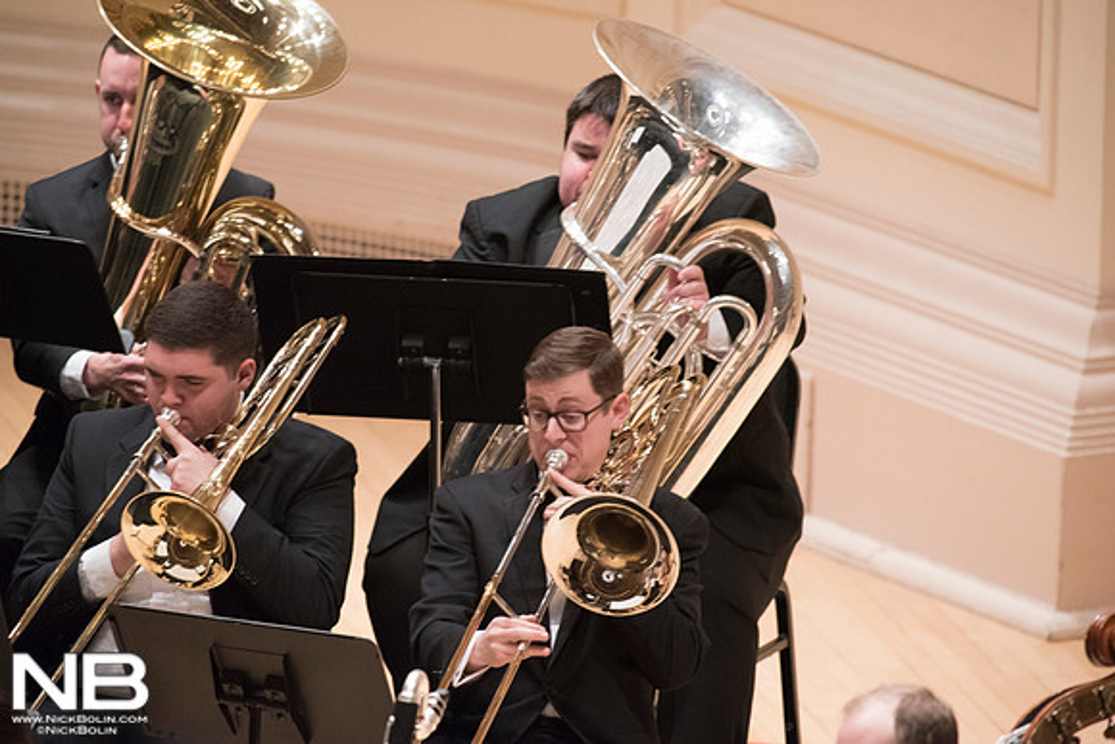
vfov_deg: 2.3
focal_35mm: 600
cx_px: 558
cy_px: 372
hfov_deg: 3.4
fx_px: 18587
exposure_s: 1/125
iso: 6400
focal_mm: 600
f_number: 5.6
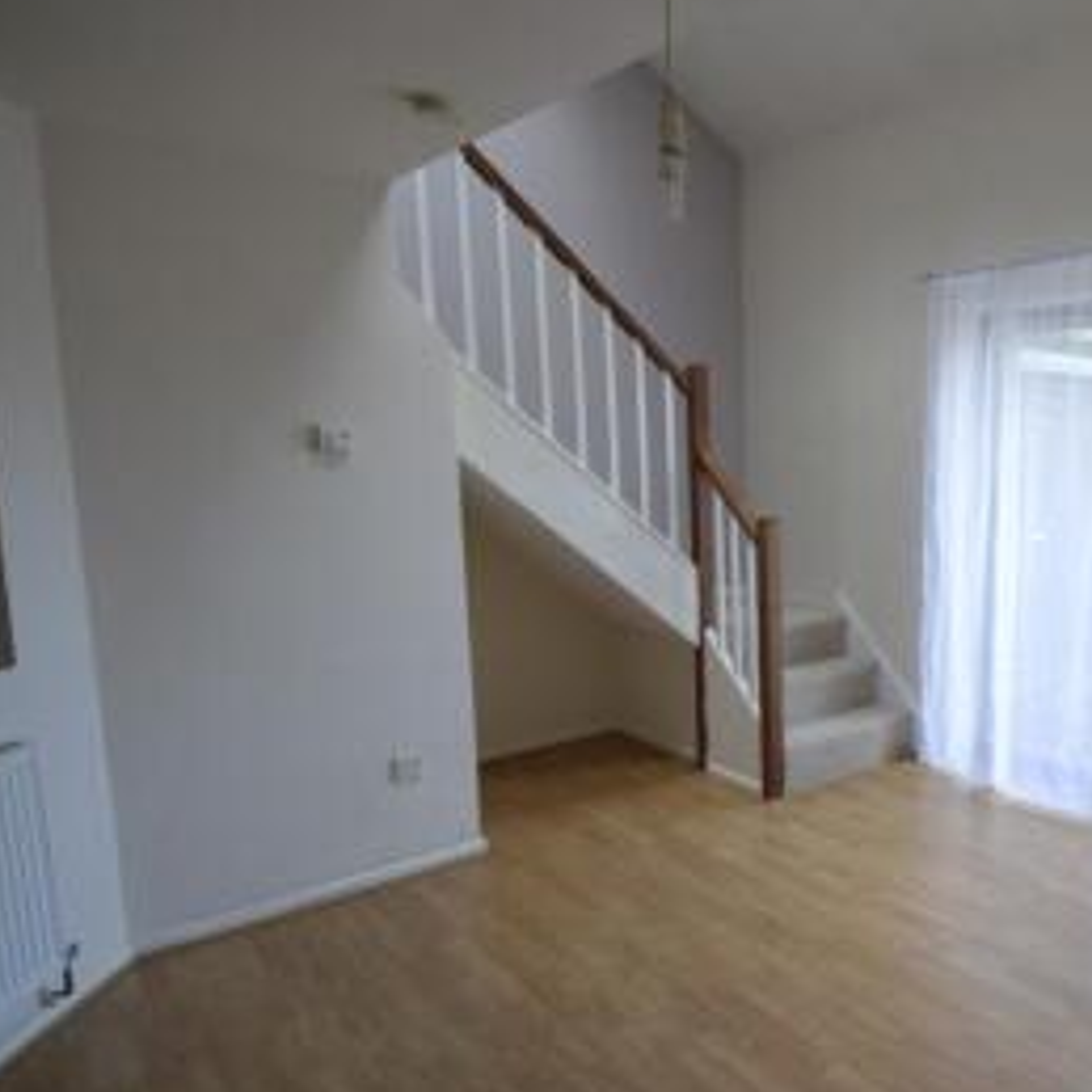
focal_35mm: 26
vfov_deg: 61.2
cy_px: 601
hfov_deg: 53.5
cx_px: 987
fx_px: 920
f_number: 4
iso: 400
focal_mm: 11
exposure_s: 1/60
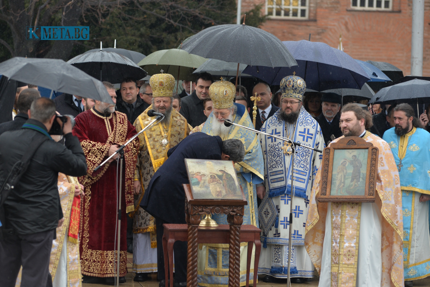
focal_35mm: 155
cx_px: 215
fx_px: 1851
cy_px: 144
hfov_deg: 13.3
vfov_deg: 8.9
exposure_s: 1/640
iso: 800
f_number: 5
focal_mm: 155
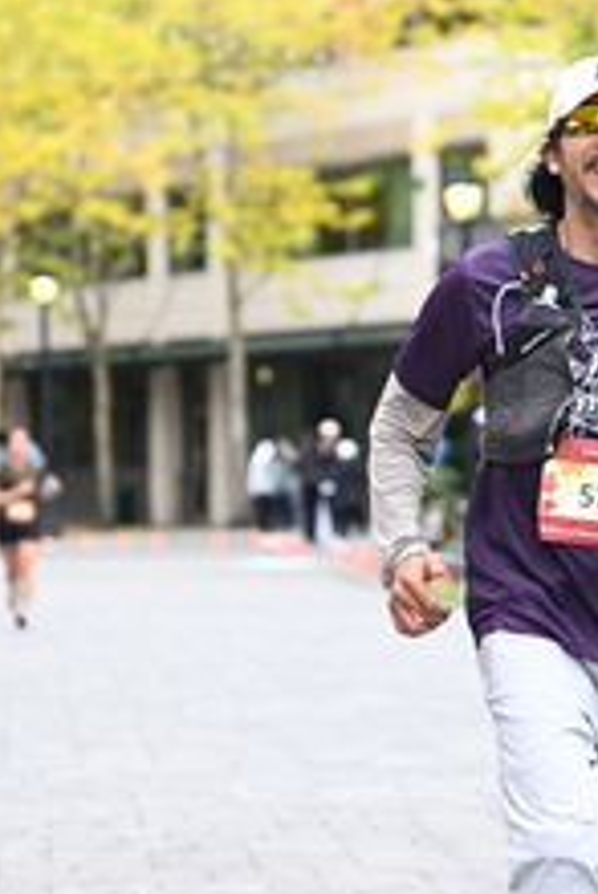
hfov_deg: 7.9
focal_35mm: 175
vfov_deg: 11.7
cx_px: 409
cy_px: 284
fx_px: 4353
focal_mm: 70
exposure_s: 1/1600
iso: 640
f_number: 2.8
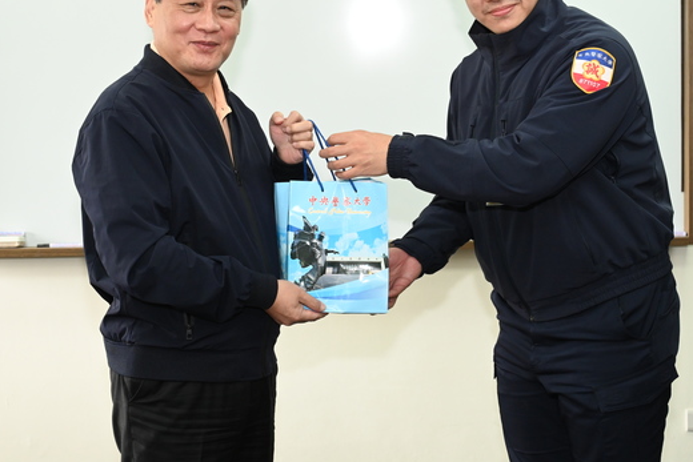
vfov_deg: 20.6
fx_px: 1271
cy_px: 162
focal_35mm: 66
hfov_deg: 30.5
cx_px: 365
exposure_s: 1/160
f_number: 6.3
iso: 2500
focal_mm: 49
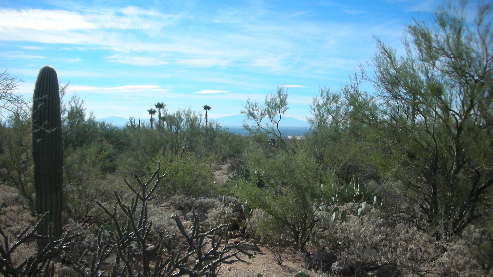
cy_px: 149
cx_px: 244
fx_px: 510
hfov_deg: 51.6
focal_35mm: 39
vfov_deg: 30.4
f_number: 8.5
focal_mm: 5.8
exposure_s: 1/129
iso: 50
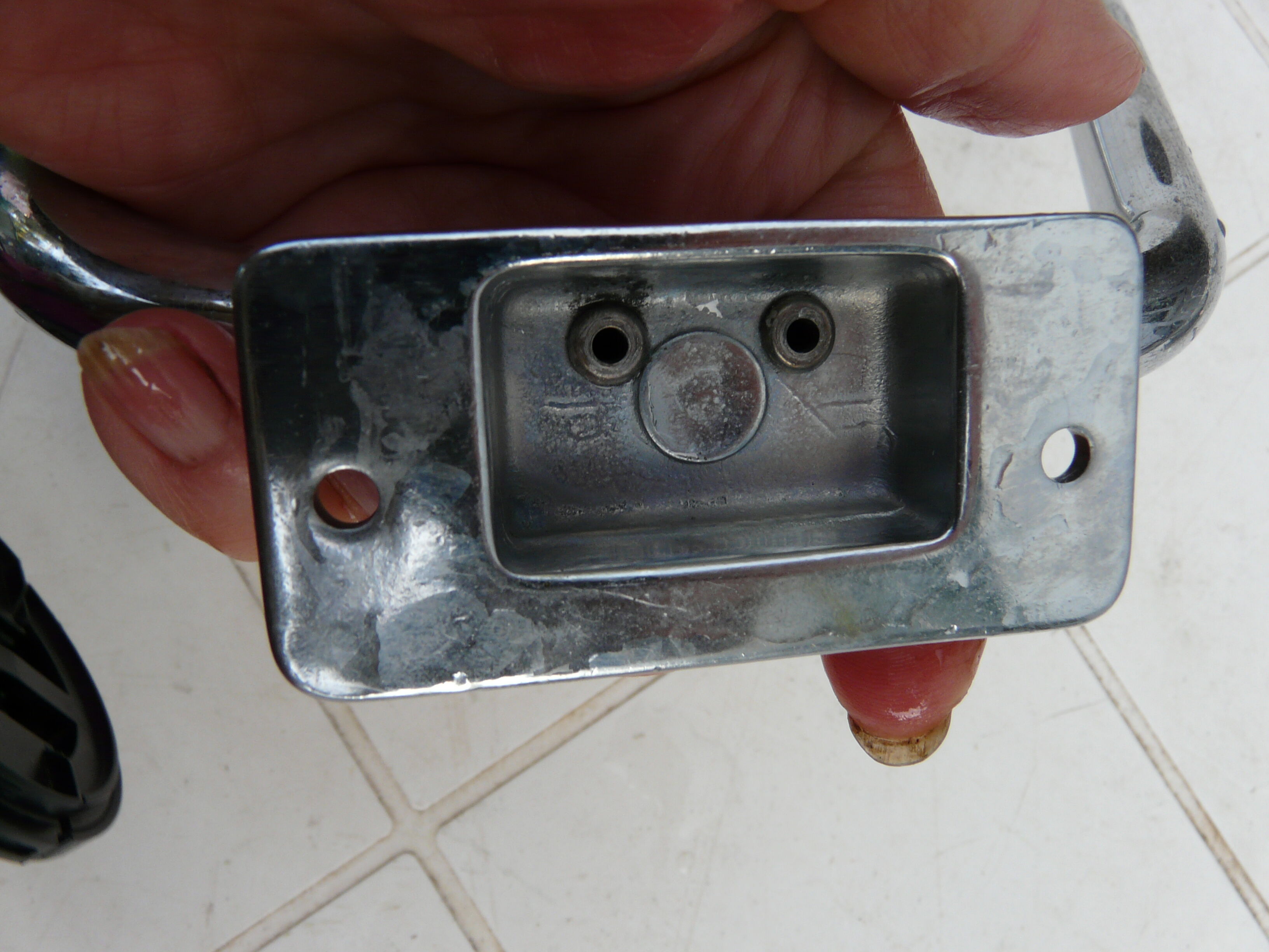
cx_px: 634
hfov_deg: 63.4
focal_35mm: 28
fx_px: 1026
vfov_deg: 49.7
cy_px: 476
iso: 100
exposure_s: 1/125
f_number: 4
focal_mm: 4.6
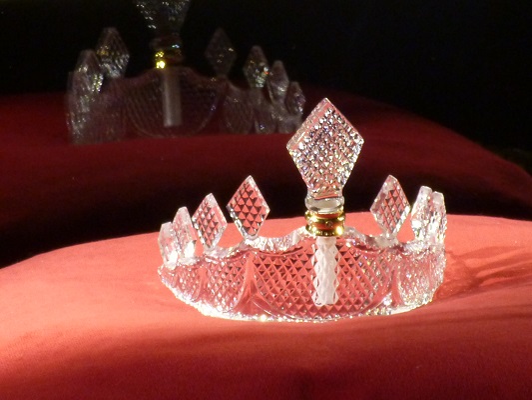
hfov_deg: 8.5
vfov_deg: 6.4
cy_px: 200
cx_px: 266
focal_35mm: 234
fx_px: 3597
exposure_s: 1/25
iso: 400
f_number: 6.4
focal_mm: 21.5
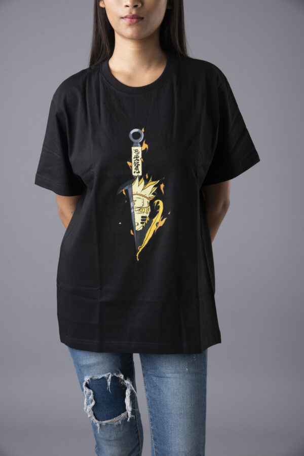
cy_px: 228
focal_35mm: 78
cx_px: 152
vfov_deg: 26.0
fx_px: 987
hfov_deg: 17.5
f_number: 11
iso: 100
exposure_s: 1/160
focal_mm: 78
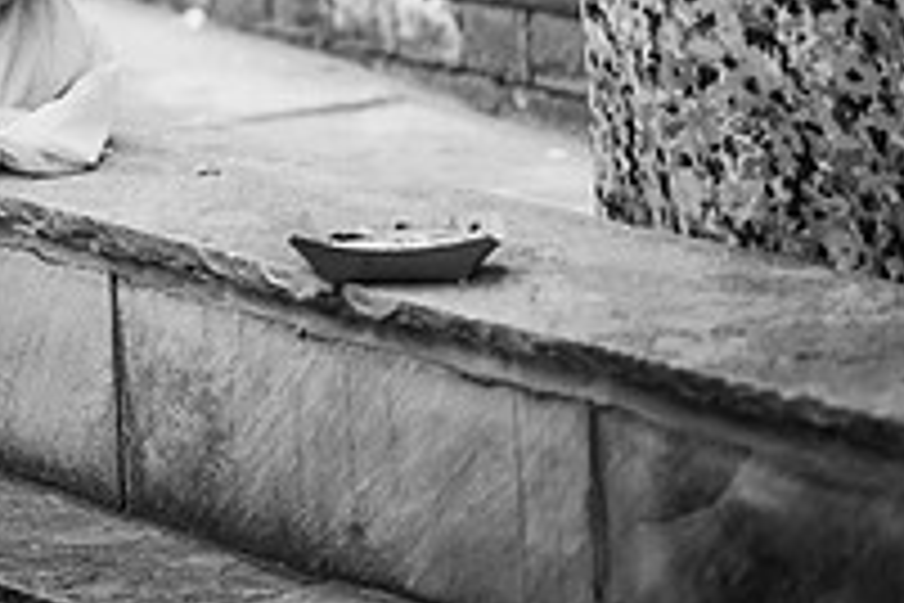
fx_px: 6152
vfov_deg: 5.6
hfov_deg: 8.3
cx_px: -360
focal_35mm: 245
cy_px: -202
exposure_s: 1/200
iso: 900
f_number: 1.8
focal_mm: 85
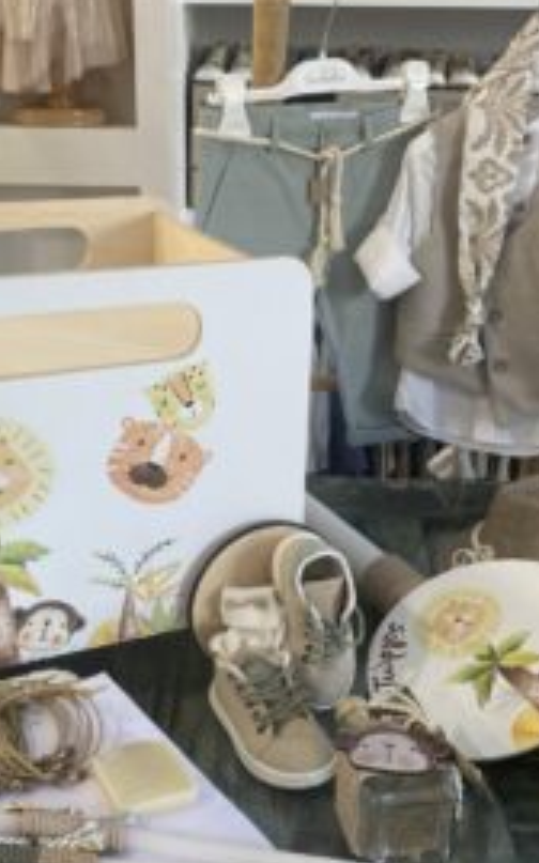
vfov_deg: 48.2
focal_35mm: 41
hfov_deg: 31.2
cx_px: 221
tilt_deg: -22.4
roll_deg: -1.4
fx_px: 964
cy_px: 468
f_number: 1.8
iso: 125
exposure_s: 1/121
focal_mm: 4.25
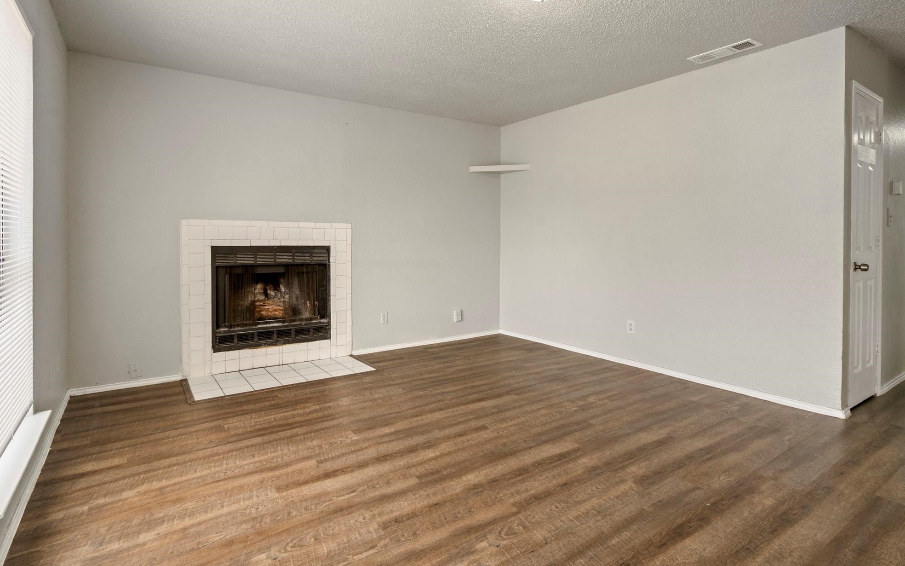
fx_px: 444
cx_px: 410
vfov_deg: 64.6
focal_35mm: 18
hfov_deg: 90.8
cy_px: 237
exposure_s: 1/5
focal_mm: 16
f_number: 8
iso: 400
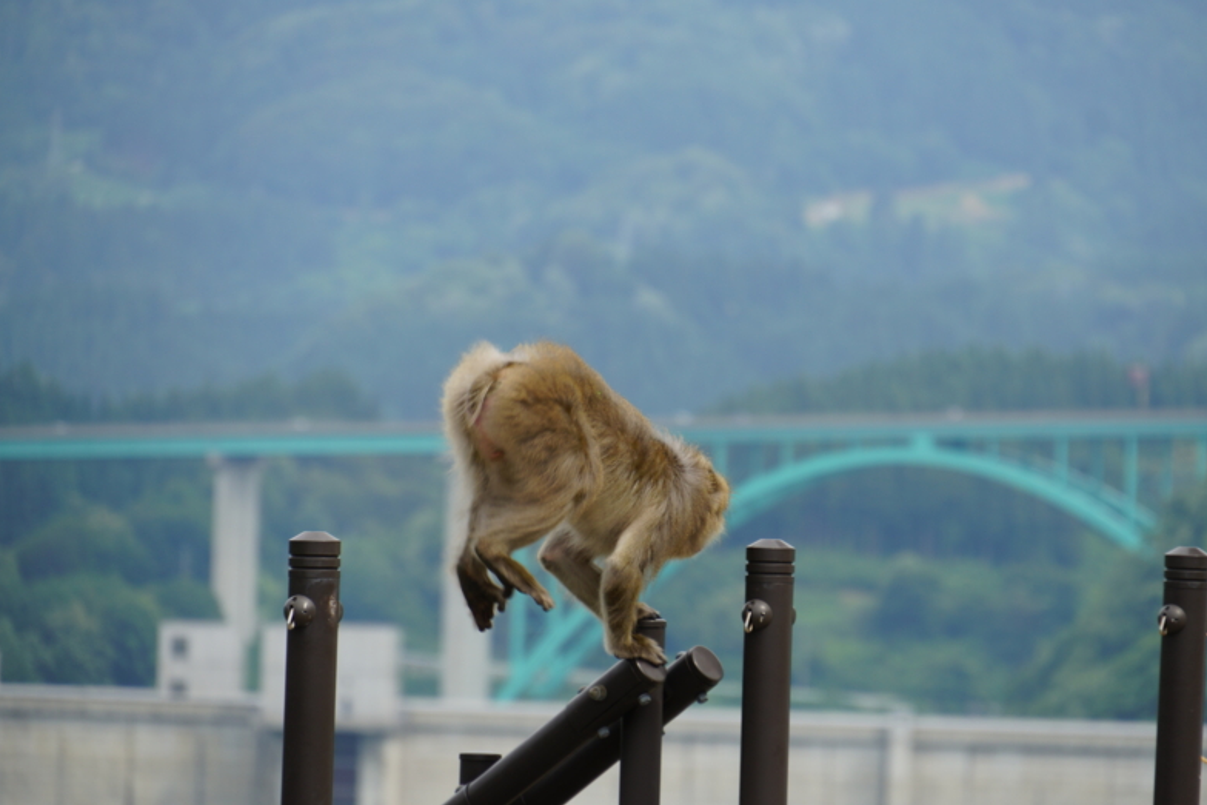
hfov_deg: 6.7
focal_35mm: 306
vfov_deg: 4.5
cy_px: 402
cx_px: 611
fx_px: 10261
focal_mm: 200
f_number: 6.3
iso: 100
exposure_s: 1/320
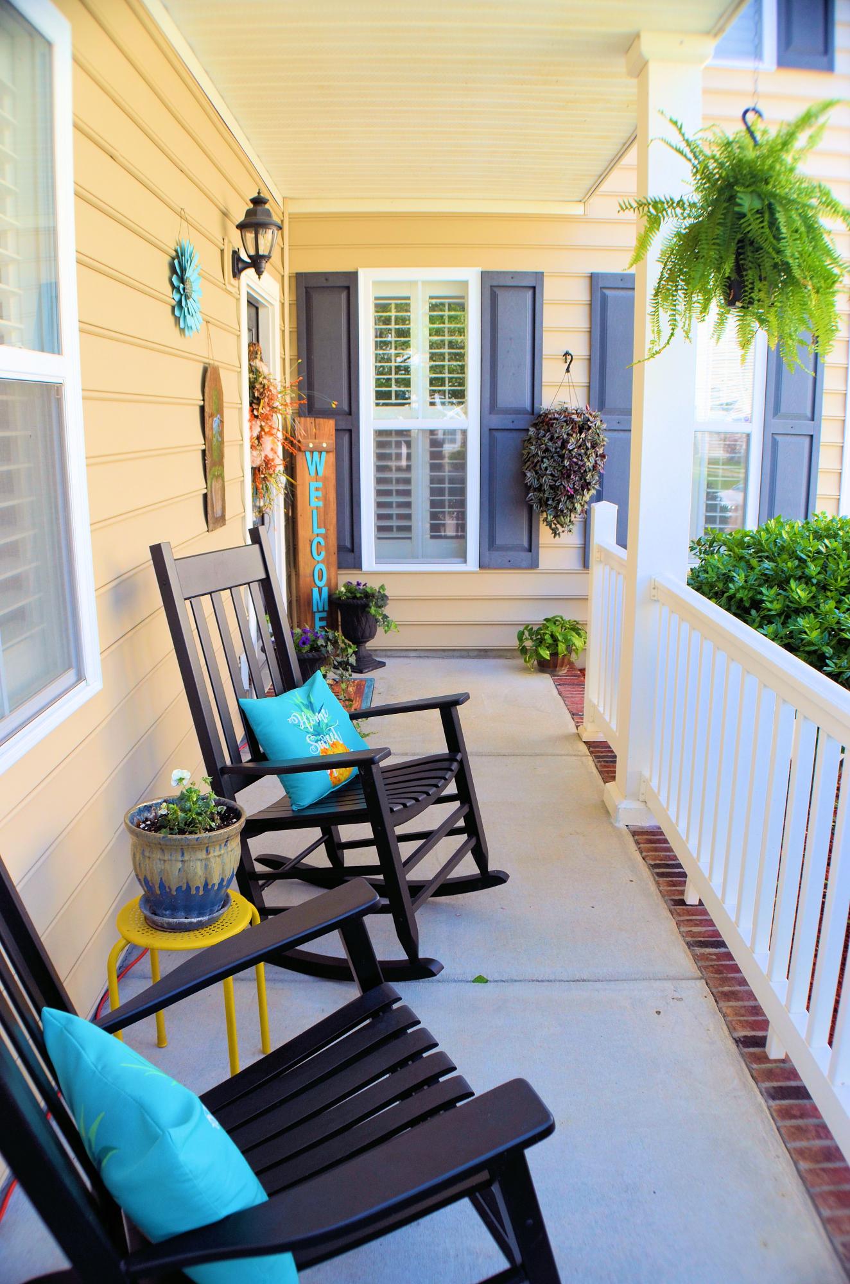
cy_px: 642
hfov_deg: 39.8
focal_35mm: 33
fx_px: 1174
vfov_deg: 57.3
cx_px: 425
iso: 200
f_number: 6.3
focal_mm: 22
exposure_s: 1/160
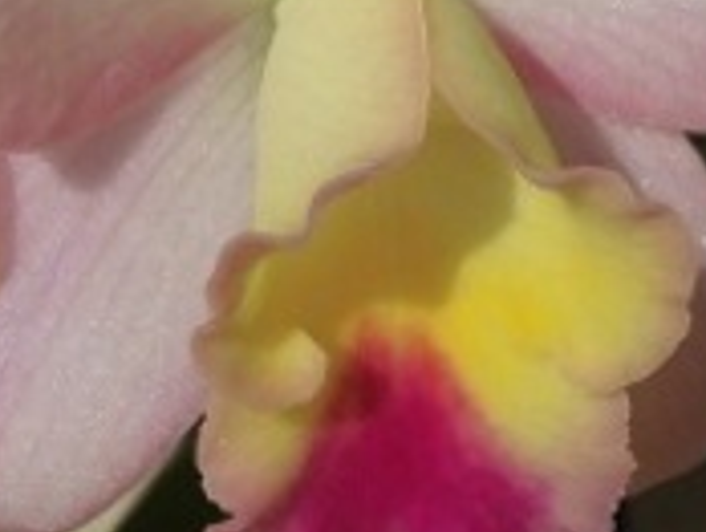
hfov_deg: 14.6
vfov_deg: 10.9
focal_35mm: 135
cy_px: -71
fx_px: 2757
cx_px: 288
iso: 100
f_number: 9.6
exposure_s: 1/400
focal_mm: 8.3
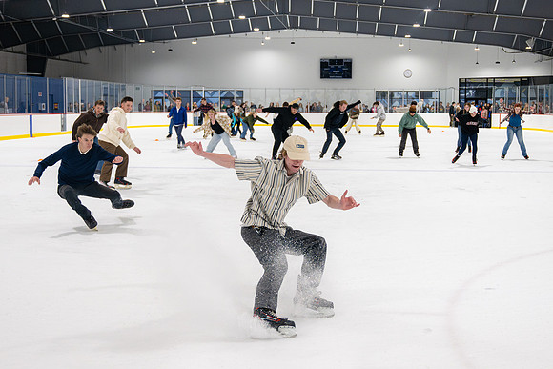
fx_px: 782
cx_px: 297
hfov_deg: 38.9
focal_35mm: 51
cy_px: 161
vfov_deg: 26.5
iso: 3200
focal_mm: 36
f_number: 4
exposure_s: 1/800
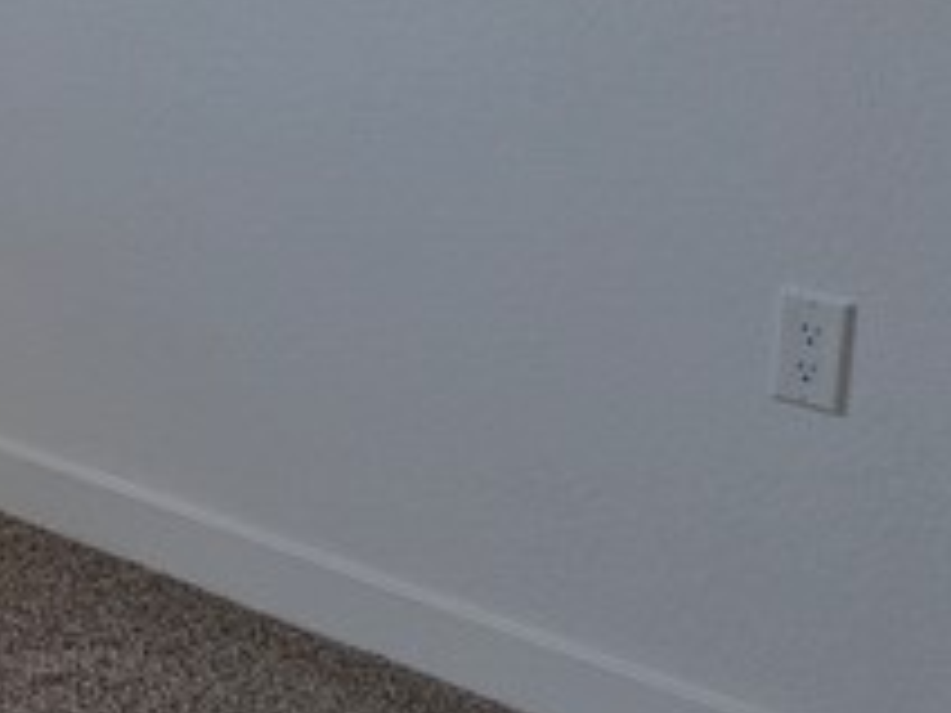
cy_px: -36
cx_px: -1014
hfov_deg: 14.4
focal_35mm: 111
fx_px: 3049
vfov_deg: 13.1
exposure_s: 1/180
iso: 50
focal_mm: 5.4
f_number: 1.8
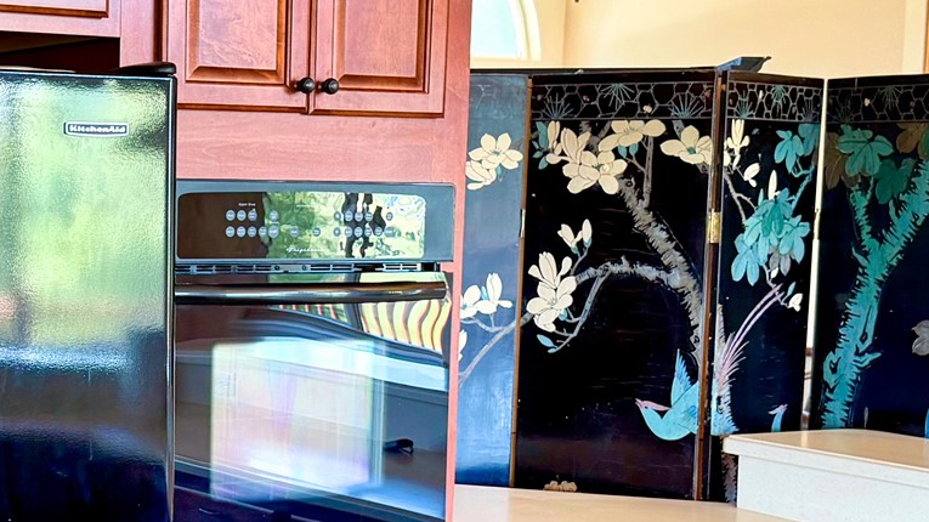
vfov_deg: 17.2
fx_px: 1724
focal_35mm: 70
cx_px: 125
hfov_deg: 29.1
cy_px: 358
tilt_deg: -4.8
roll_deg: -0.5
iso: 250
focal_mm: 6.76
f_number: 1.78
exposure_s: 1/60
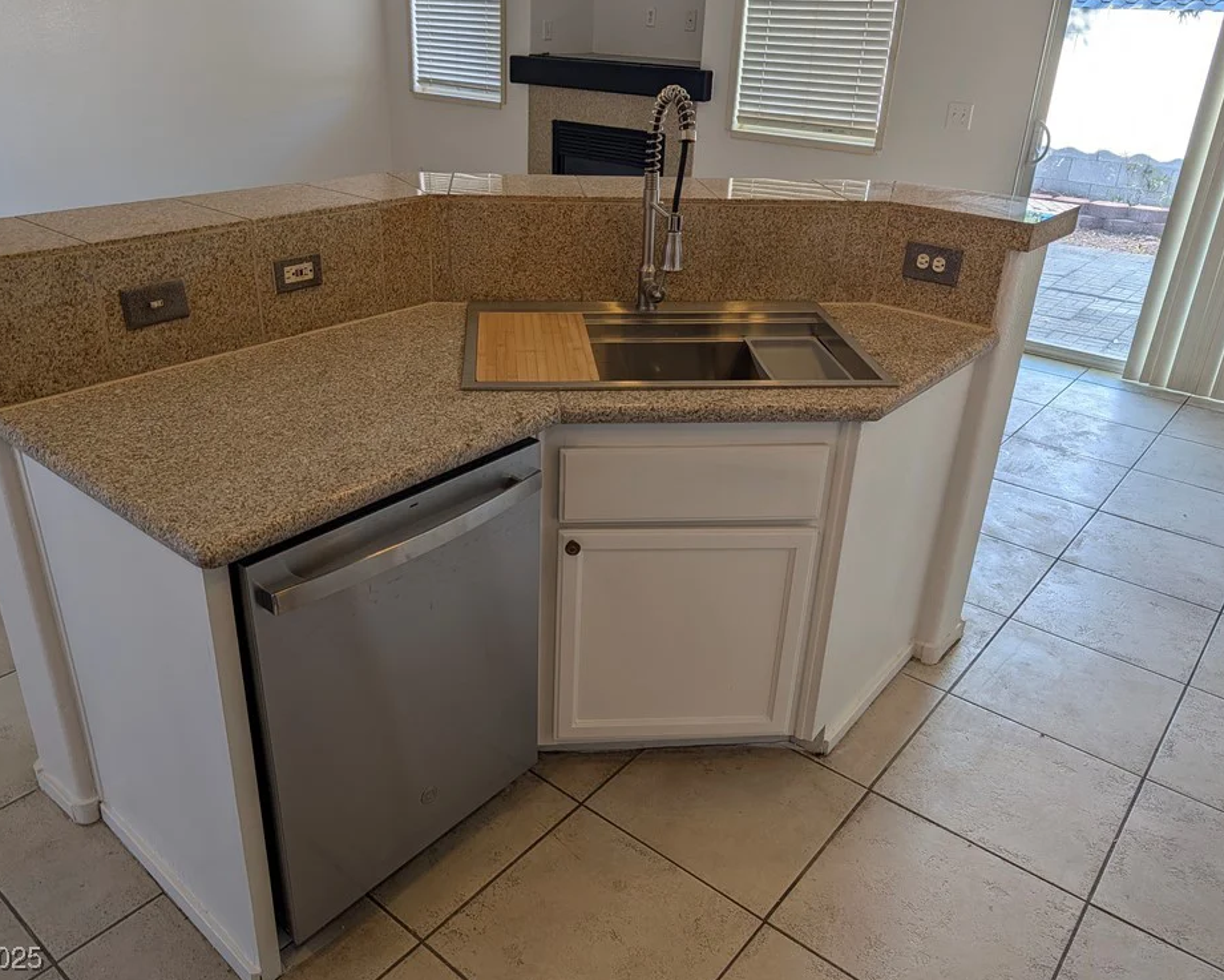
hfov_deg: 66.0
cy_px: 477
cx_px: 587
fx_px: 942
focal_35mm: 26
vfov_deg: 54.9
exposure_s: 1/120
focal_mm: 6.9
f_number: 1.68
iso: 22
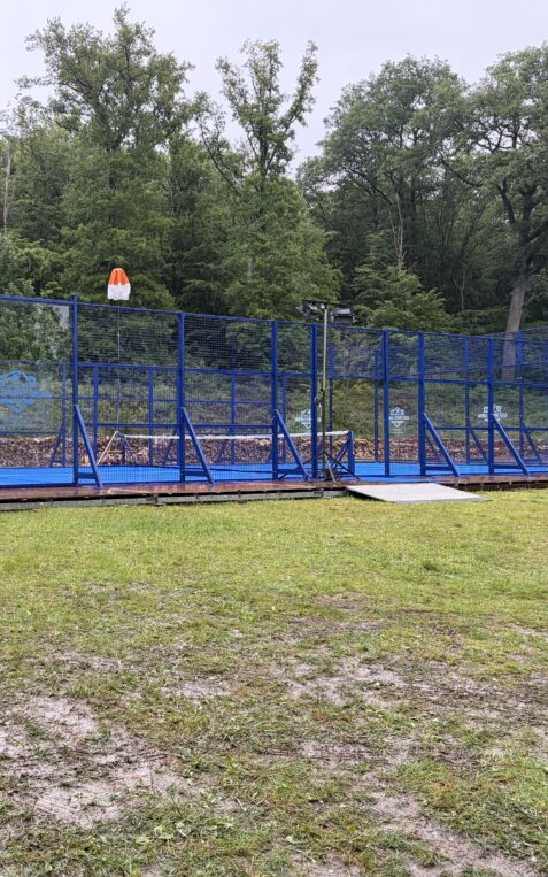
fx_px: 884
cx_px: 185
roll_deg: +0.6
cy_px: 440
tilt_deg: +0.6
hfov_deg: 34.1
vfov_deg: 52.7
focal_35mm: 37
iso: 50
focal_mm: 5.96
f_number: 1.6
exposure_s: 1/299
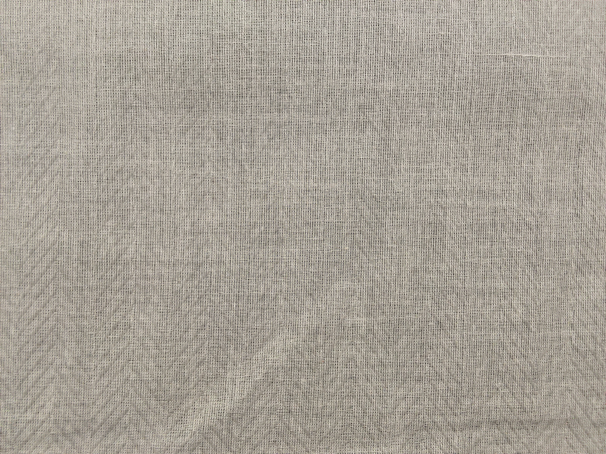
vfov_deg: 53.1
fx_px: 455
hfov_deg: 67.3
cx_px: 303
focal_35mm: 26
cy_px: 227
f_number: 2
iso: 100
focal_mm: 2.78
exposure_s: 1/100
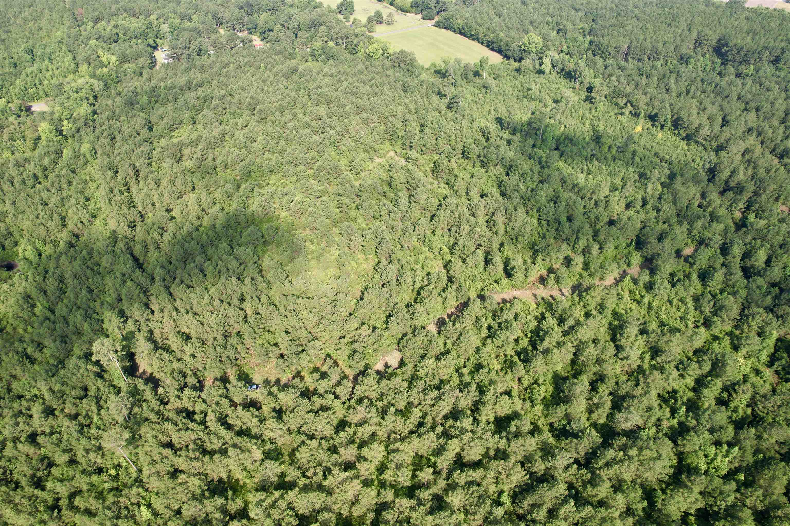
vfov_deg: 57.2
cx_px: 395
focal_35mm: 22
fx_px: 483
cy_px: 263
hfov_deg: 78.6
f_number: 2.8
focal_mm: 8.38
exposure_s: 1/725
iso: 100
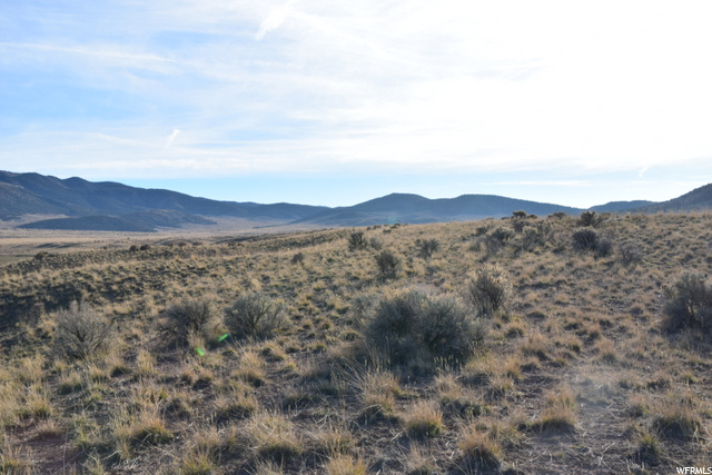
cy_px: 238
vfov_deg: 34.2
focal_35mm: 39
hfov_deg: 49.5
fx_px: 771
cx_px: 356
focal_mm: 26
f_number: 11
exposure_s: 1/400
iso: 400
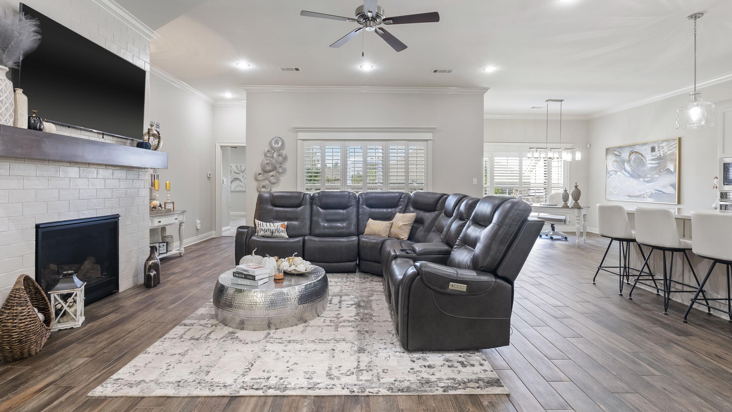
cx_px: 366
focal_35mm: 17
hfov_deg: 95.9
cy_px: 189
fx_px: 330
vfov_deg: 63.8
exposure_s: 1/1.67
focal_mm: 16
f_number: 9
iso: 640
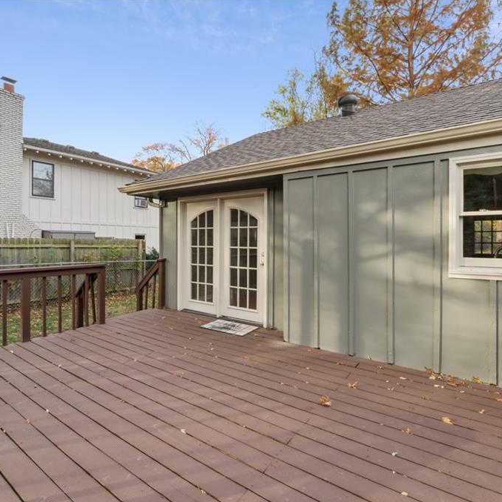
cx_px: 236
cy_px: 251
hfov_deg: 80.6
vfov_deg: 80.7
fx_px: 295
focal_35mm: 18
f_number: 22
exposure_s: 1/3.33
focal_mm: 14
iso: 100
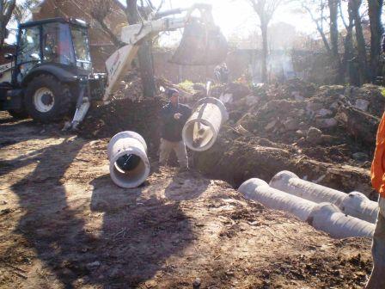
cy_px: 144
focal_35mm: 36
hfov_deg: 51.4
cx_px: 192
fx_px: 400
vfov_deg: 39.7
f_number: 3.1
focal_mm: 6.3
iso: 64
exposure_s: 1/320
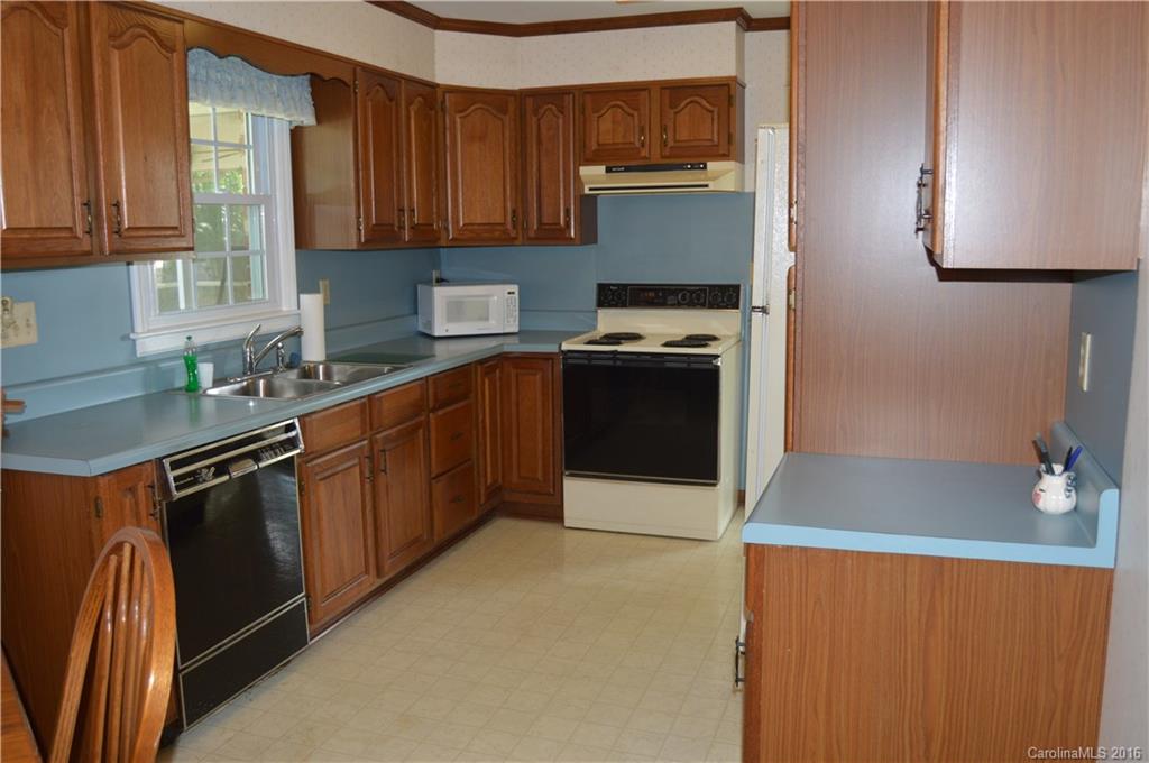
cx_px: 574
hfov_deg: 64.6
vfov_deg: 45.6
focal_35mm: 28
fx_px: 908
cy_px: 382
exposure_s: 1/60
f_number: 4
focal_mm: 19
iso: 400
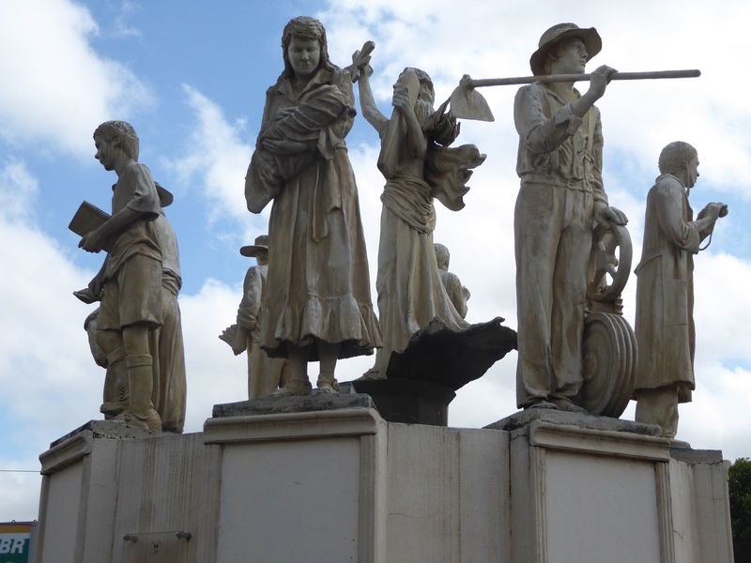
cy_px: 282
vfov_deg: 25.7
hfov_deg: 33.8
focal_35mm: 57
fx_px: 1237
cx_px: 376
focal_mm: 9.6
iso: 80
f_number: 4.1
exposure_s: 1/800
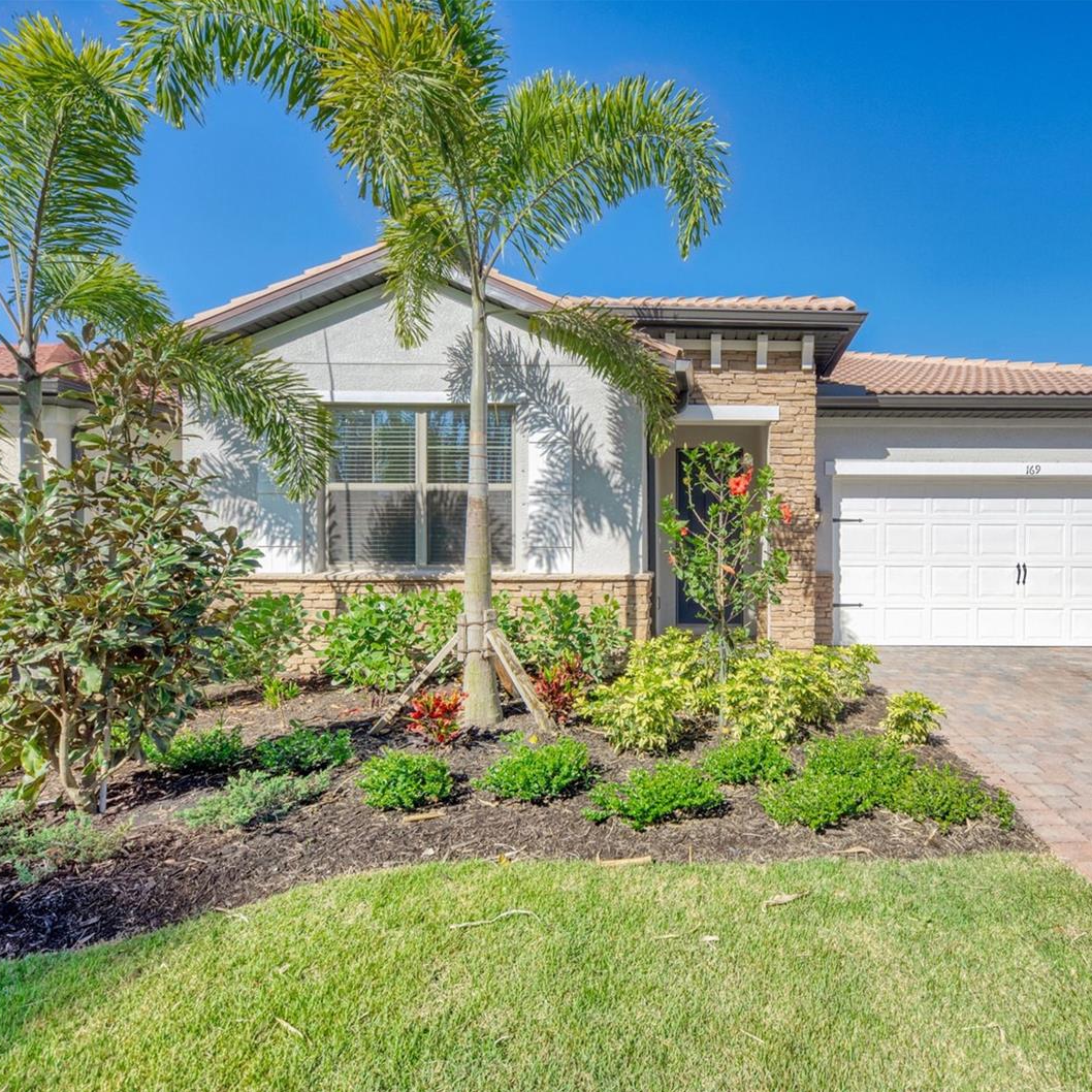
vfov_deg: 80.7
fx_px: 642
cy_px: 550
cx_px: 718
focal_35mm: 18
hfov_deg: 78.4
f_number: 7.1
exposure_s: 1/800
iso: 250
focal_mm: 14
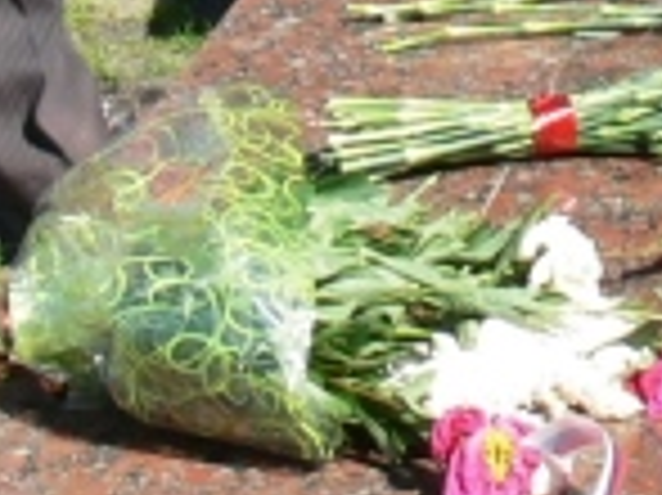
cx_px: 757
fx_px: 4662
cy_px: -986
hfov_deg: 8.1
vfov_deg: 5.7
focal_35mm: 244
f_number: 5.6
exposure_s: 1/200
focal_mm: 7.4
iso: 80
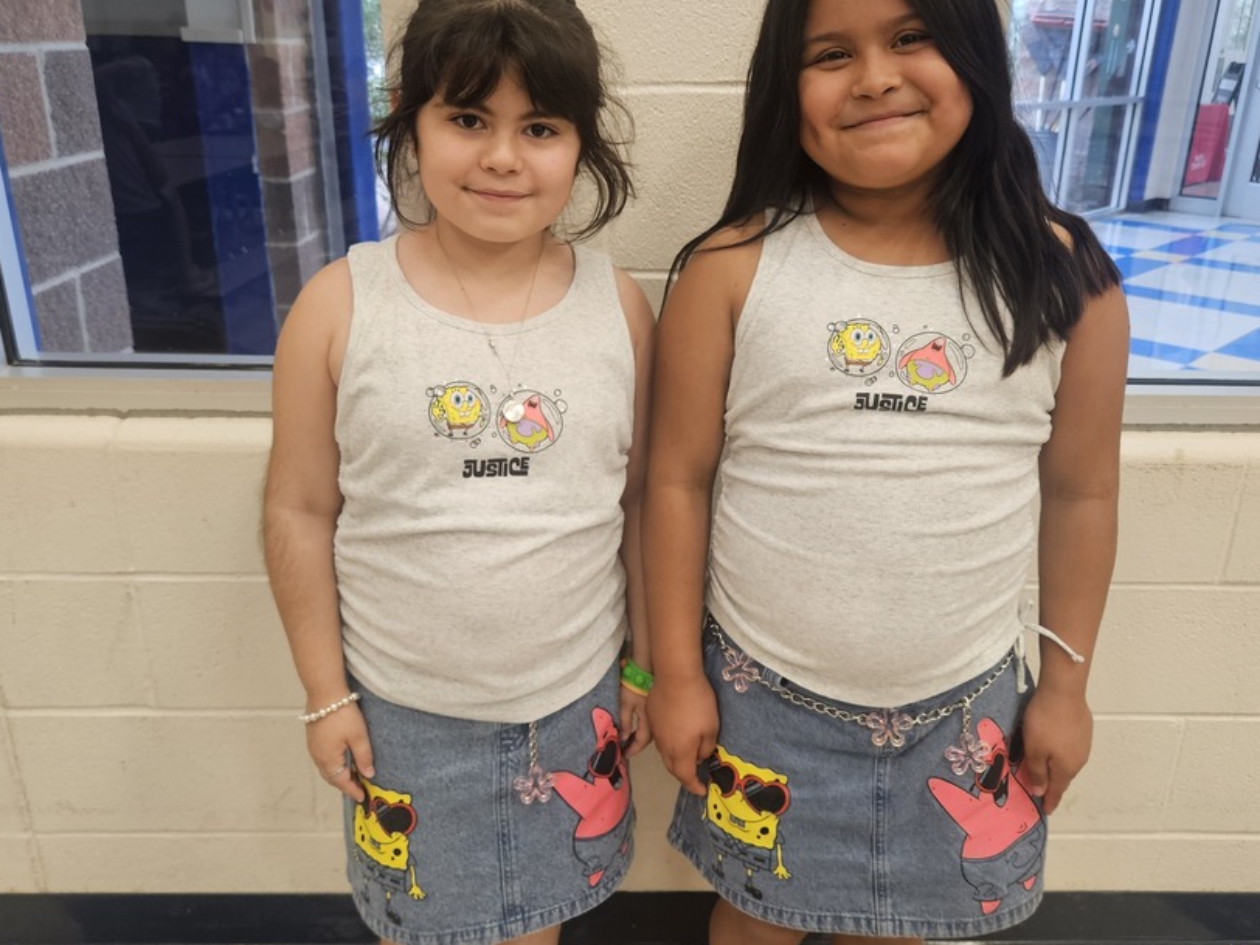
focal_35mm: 29
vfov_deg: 48.2
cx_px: 653
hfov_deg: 61.6
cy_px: 445
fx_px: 1056
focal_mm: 5.4
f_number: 1.8
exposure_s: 1/120
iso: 320
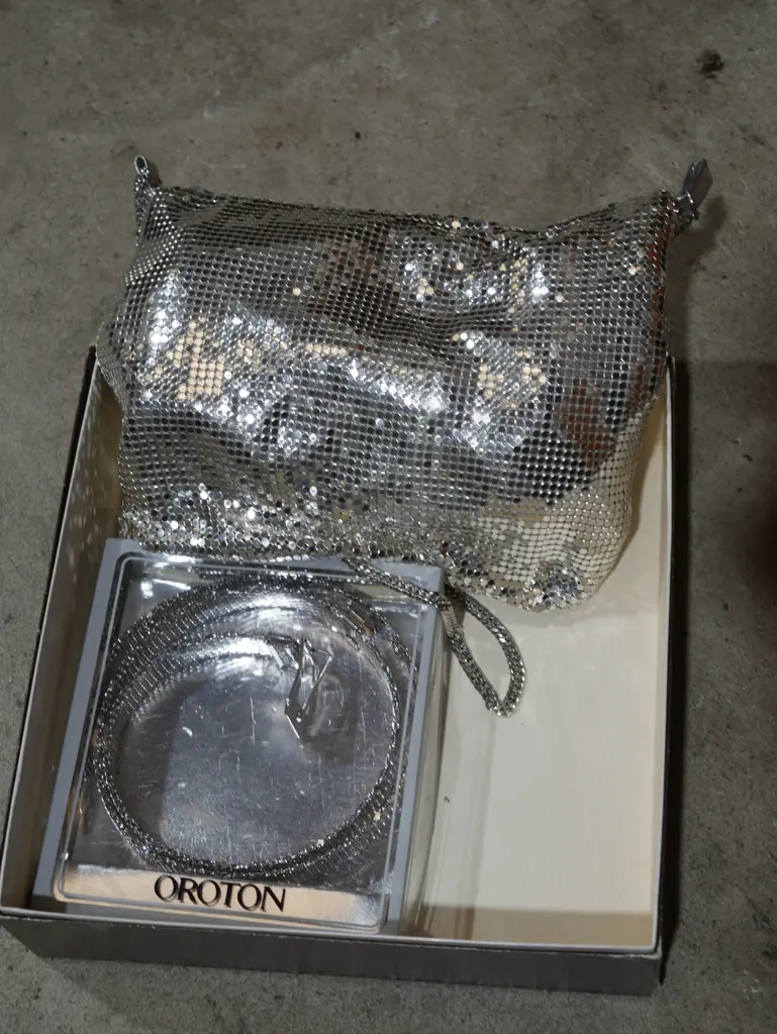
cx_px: 388
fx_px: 1854
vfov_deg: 31.2
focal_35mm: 62
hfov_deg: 23.7
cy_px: 517
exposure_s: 1/80
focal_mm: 31
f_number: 5.4
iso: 250
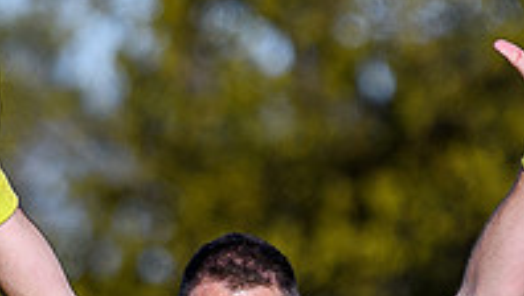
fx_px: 22233
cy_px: 743
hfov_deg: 1.4
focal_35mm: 1598
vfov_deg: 0.8
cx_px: 181
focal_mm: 165
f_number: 2.8
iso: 200
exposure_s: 1/5000
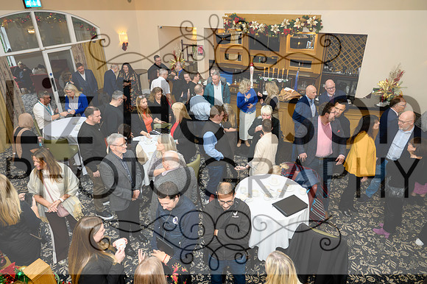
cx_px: 214
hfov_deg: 73.8
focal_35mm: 24
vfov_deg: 53.1
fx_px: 284
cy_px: 142
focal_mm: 24
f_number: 4
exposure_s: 1/160
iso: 1250
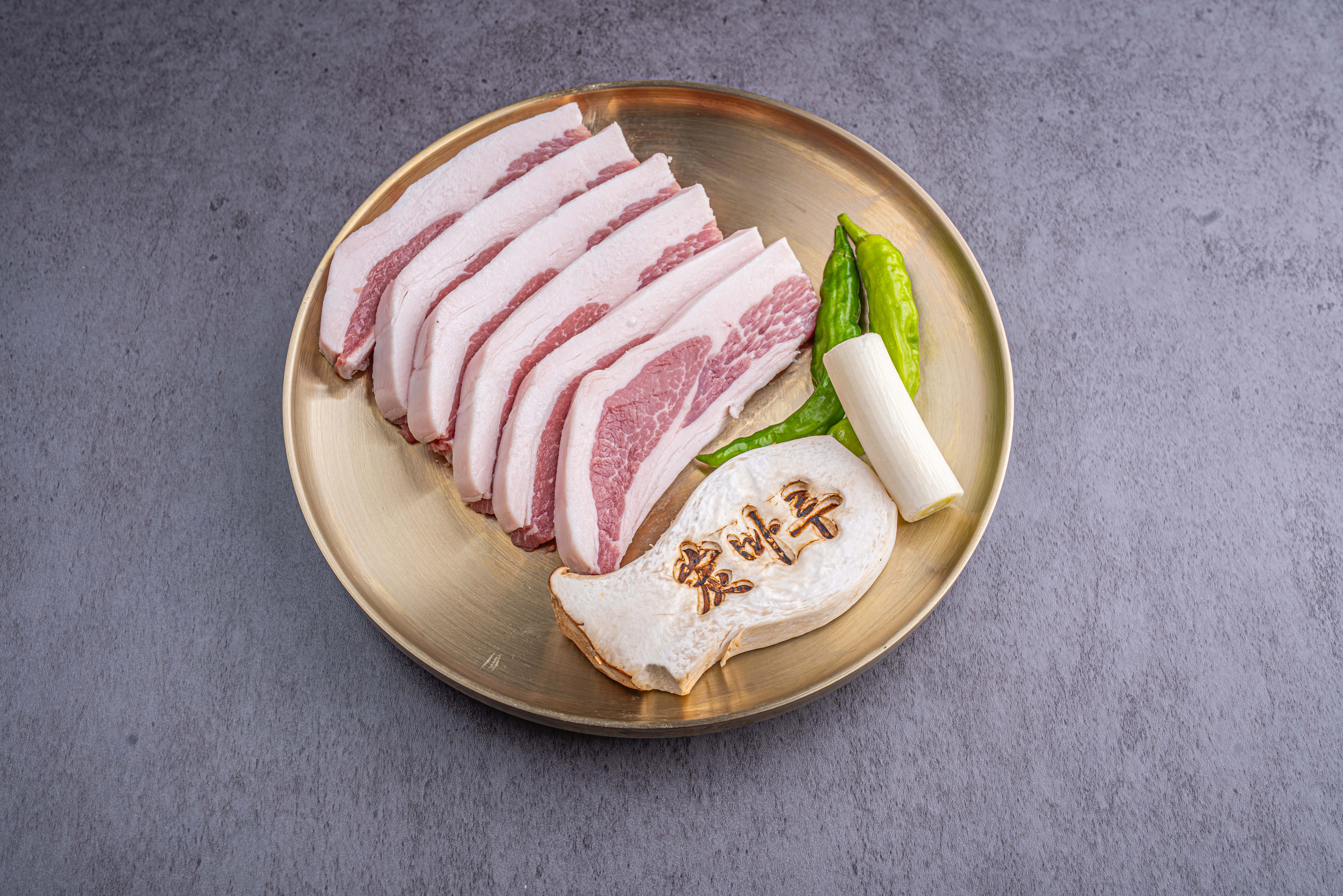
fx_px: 1492
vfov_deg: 33.4
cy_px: 448
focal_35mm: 40
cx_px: 672
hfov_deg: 48.5
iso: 100
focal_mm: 40
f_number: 10
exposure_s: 1/80
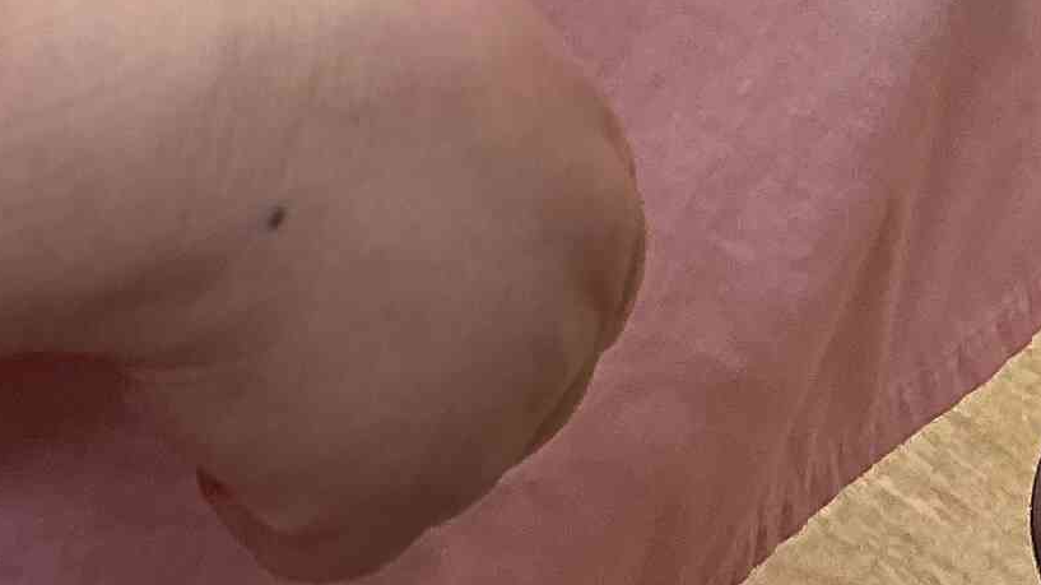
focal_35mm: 156
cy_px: -892
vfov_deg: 7.2
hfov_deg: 12.8
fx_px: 4305
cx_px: 1746
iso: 50
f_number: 1.8
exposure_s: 1/120
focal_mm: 3
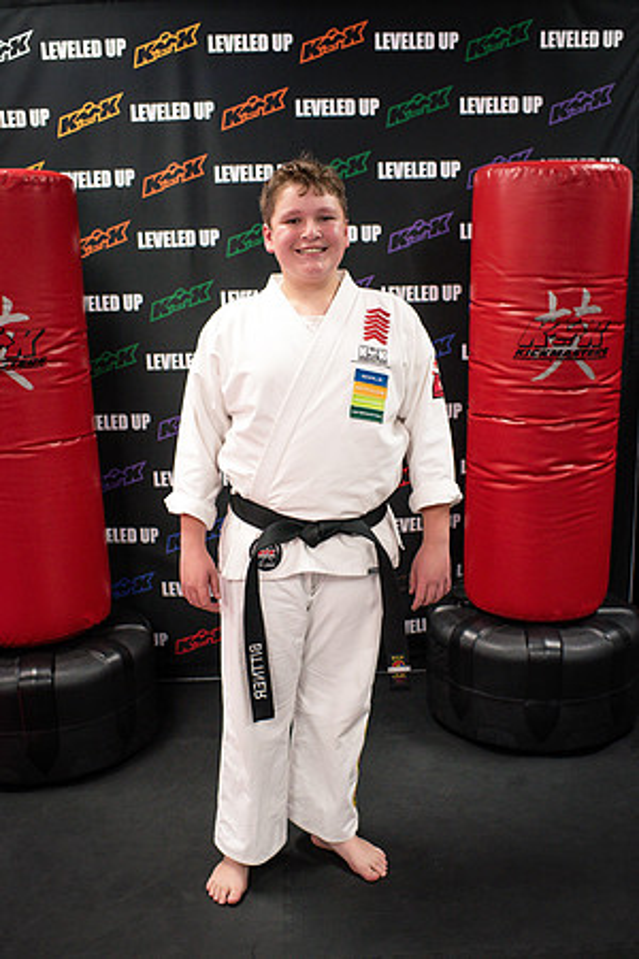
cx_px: 320
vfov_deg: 54.4
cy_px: 480
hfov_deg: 37.9
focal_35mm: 35
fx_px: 932
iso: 1250
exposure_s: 1/200
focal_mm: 35
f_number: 3.5
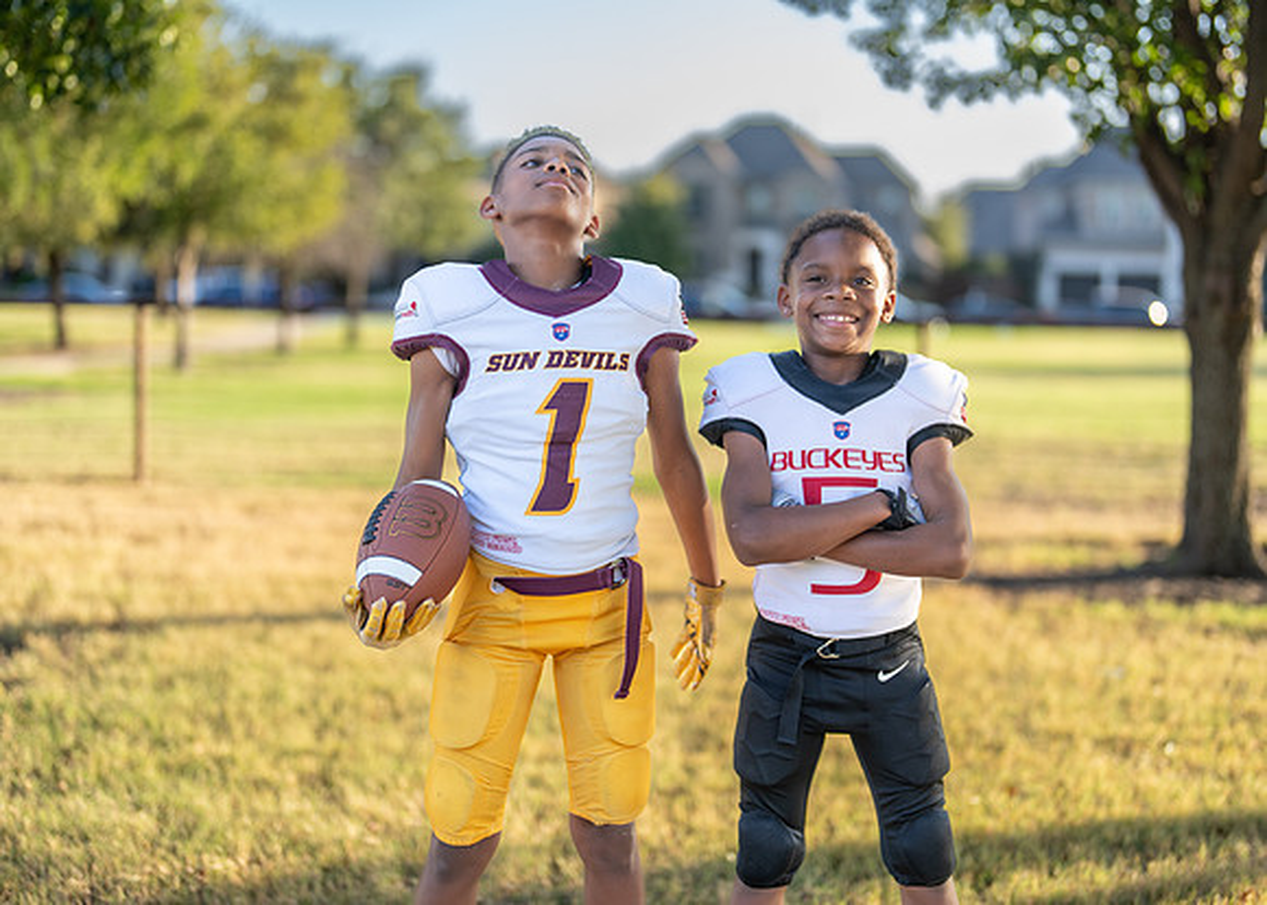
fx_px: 1885
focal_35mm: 52
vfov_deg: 27.0
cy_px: 452
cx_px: 634
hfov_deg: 37.2
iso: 100
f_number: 1.2
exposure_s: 1/1000
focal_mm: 50
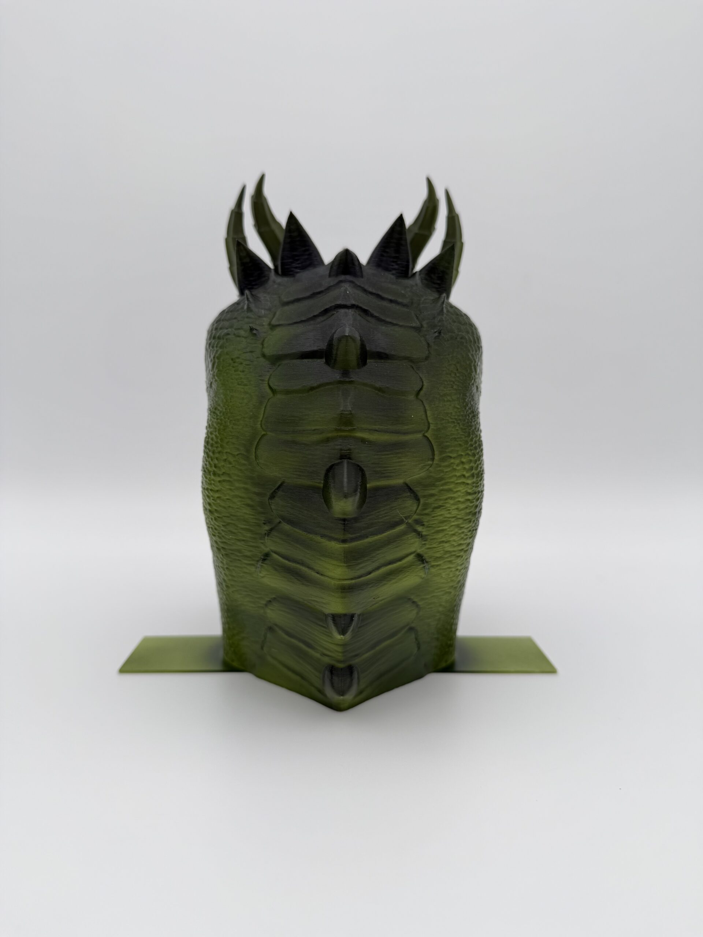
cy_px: 468
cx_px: 352
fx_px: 650
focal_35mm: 24
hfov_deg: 56.8
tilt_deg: -7.4
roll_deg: -1.3
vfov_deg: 71.6
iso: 80
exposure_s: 1/450
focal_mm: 6.76
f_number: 1.78
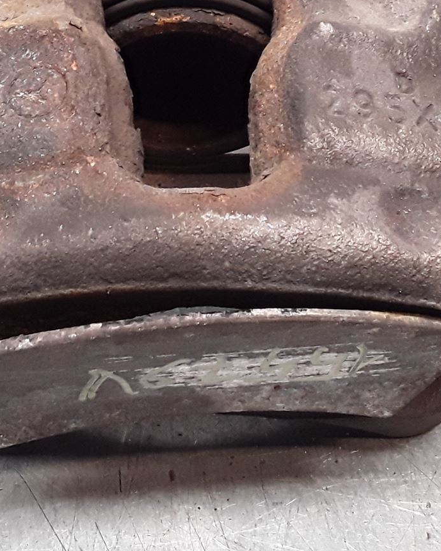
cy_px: 89
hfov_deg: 23.5
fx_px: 1060
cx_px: 173
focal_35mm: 65
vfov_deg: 28.3
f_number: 1.9
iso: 100
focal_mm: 2.91
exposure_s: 1/100
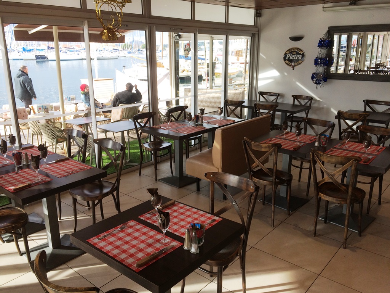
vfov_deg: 48.2
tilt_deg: -14.8
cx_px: 195
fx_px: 327
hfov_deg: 61.7
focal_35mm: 29
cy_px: 146
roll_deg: +0.7
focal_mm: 4.15
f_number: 2.2
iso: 32
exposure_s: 1/121
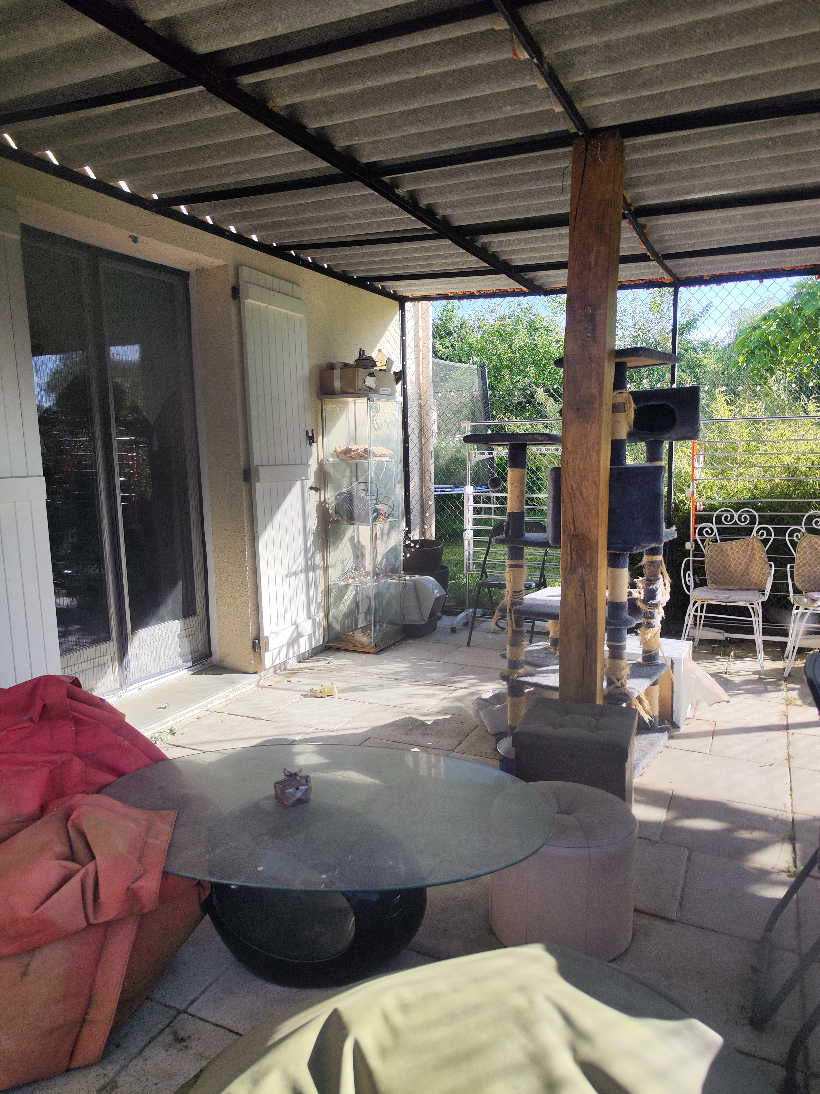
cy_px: 547
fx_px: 726
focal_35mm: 23
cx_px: 410
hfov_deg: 58.9
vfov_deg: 73.9
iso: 50
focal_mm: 7.01
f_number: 1.69
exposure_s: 1/423
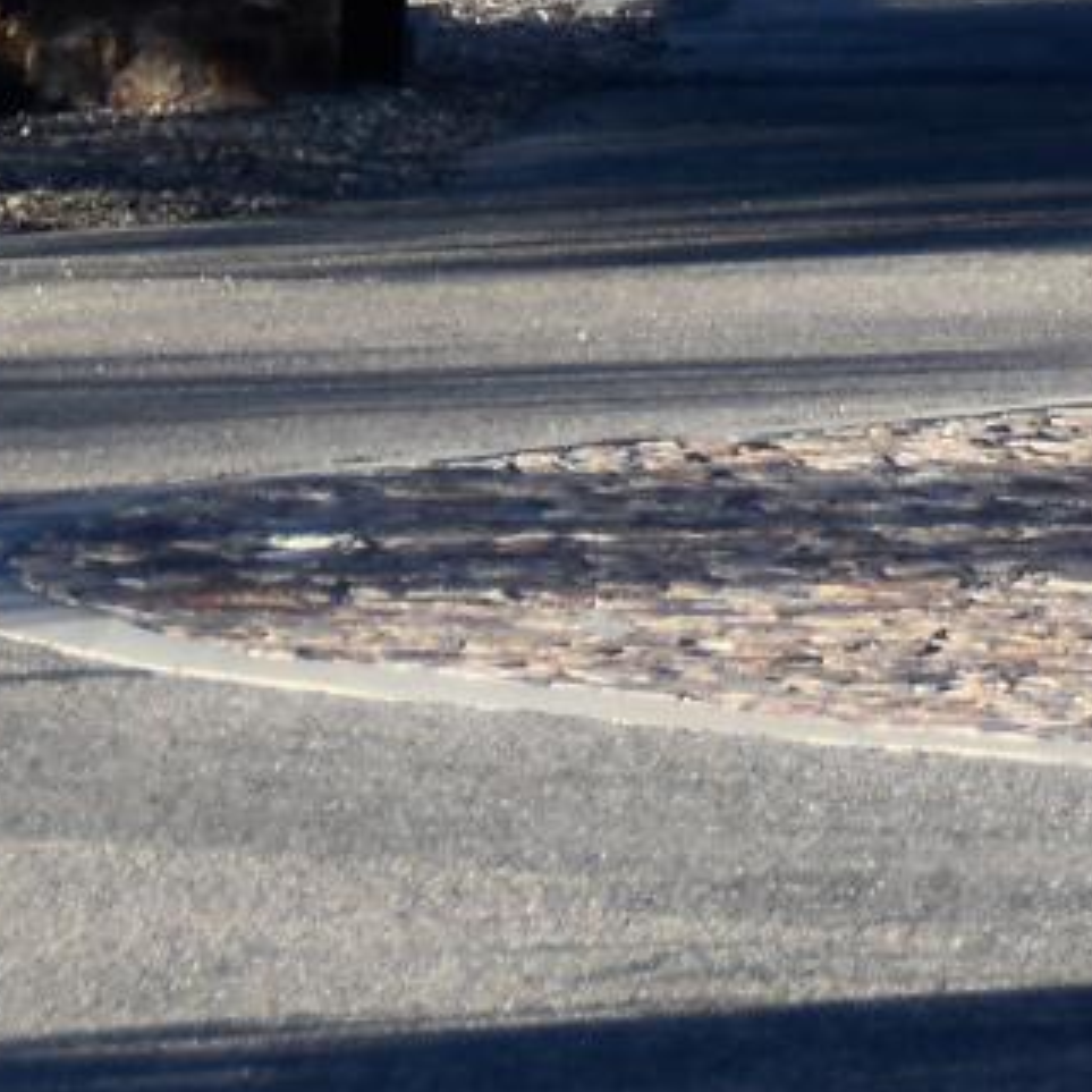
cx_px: 2766
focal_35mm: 667
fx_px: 23805
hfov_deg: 2.6
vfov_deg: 2.6
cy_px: -1133
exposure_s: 1/500
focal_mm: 56
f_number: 8
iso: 200
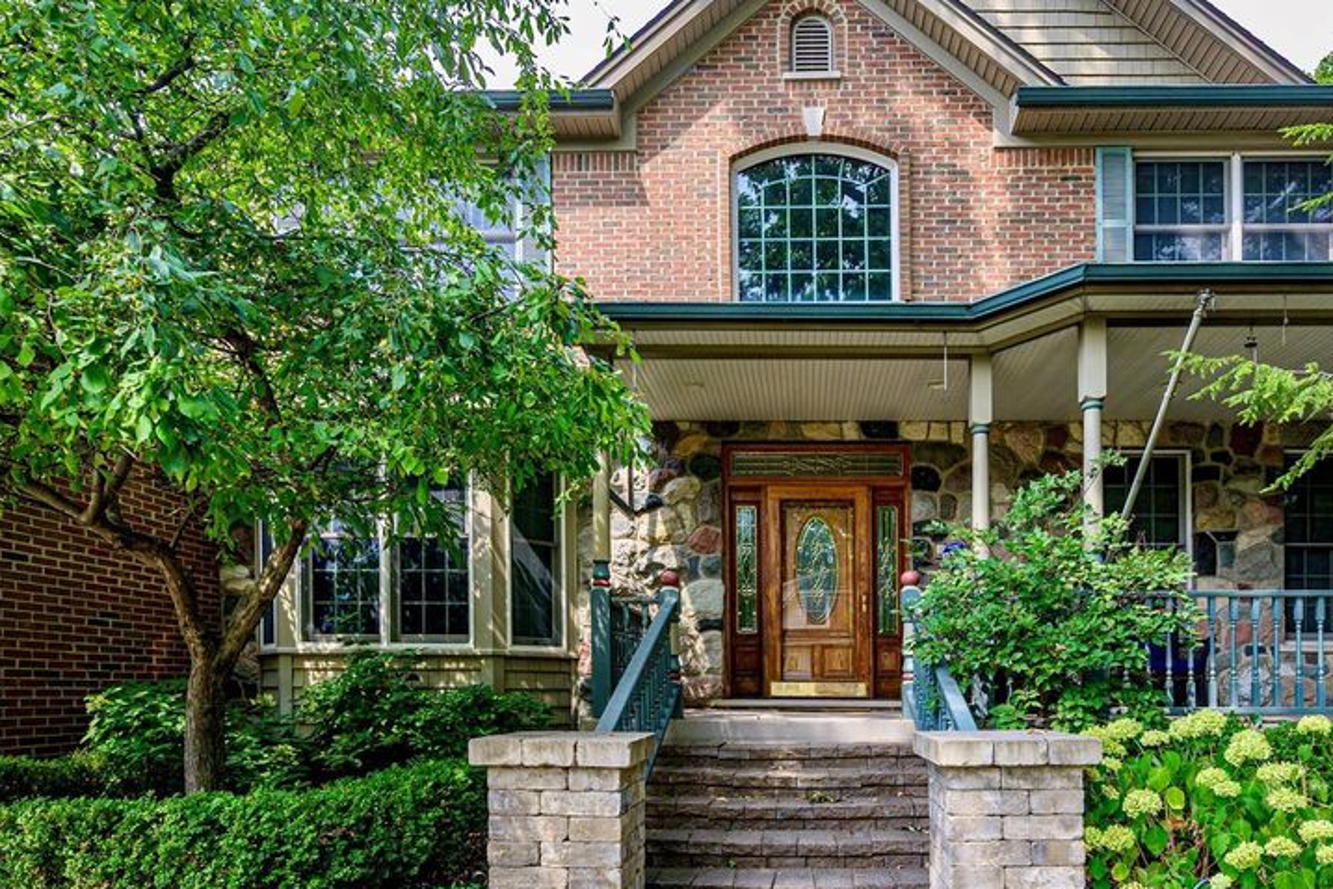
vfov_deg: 61.9
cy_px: 457
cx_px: 736
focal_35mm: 20
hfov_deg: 83.7
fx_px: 740
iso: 400
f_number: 8
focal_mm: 14
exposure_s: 1/200
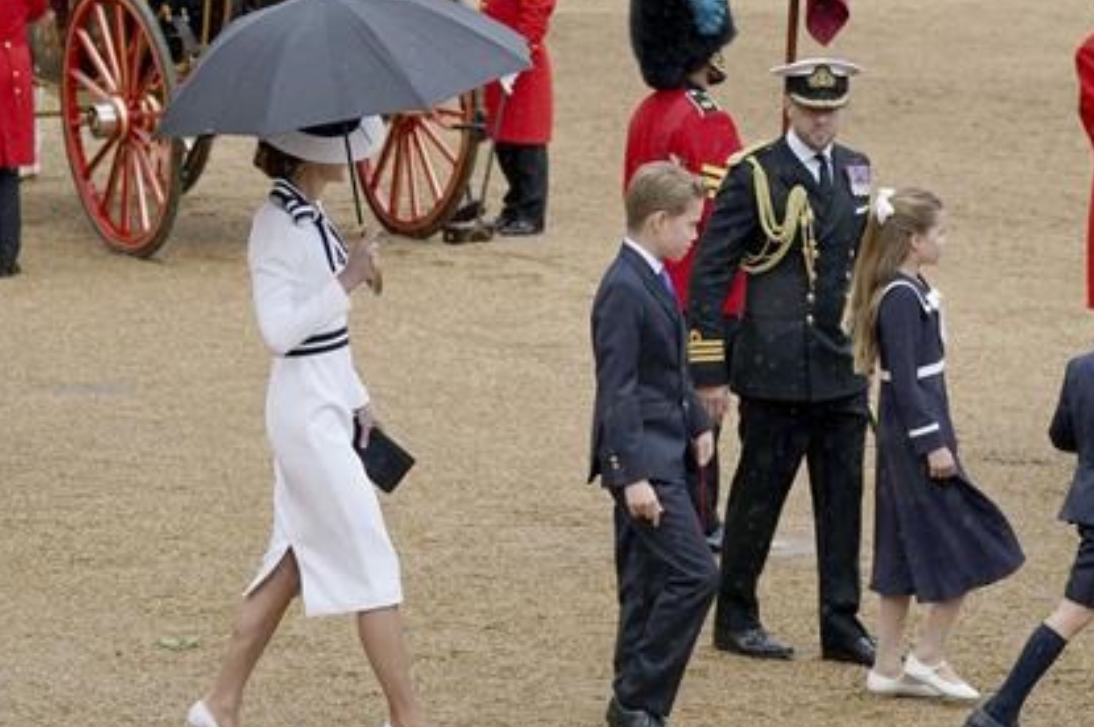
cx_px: 530
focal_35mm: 163
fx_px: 4949
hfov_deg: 12.6
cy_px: 365
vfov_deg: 8.4
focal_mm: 104
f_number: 5.6
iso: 1250
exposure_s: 1/640
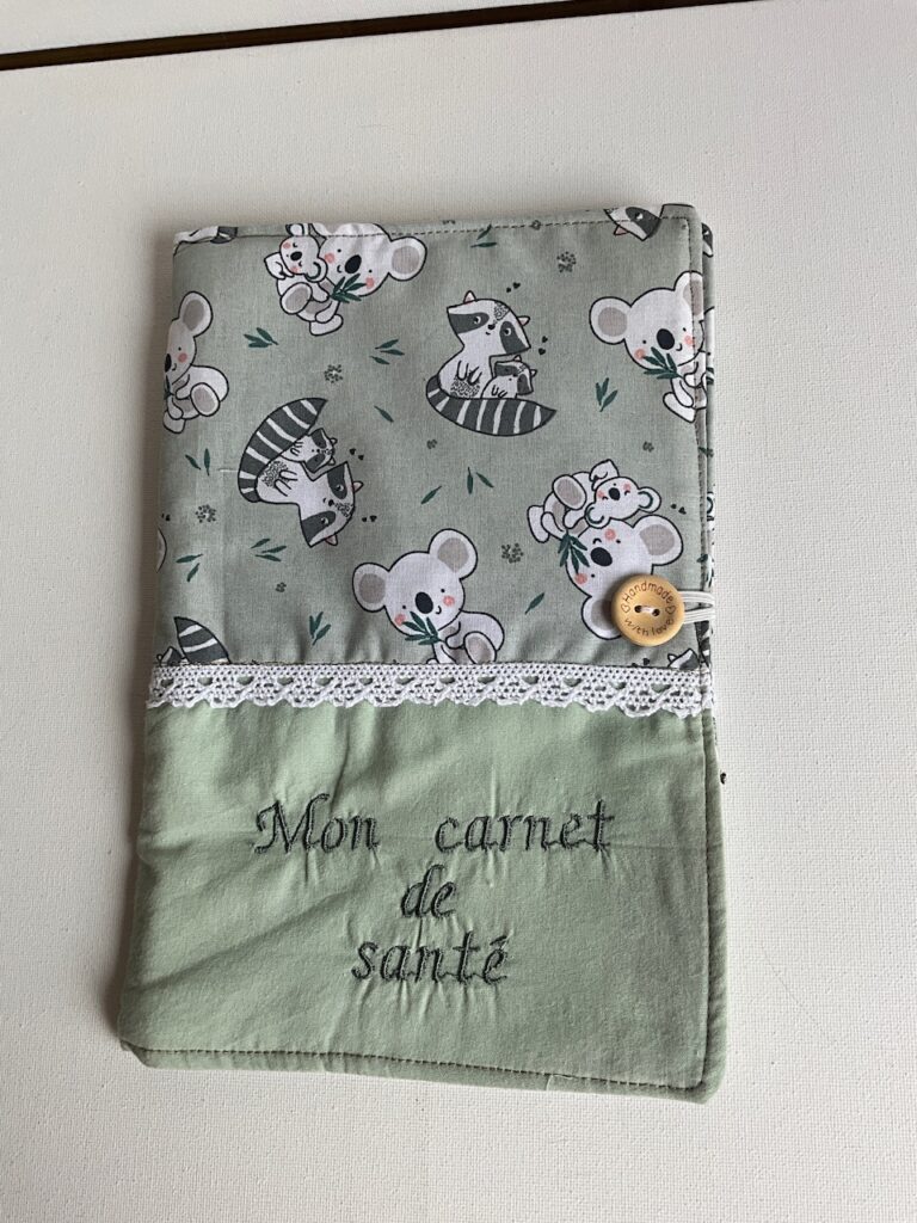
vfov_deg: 61.7
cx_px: 458
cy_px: 612
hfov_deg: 48.2
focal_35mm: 29
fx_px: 1024
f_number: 1.8
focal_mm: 3
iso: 20
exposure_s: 1/217
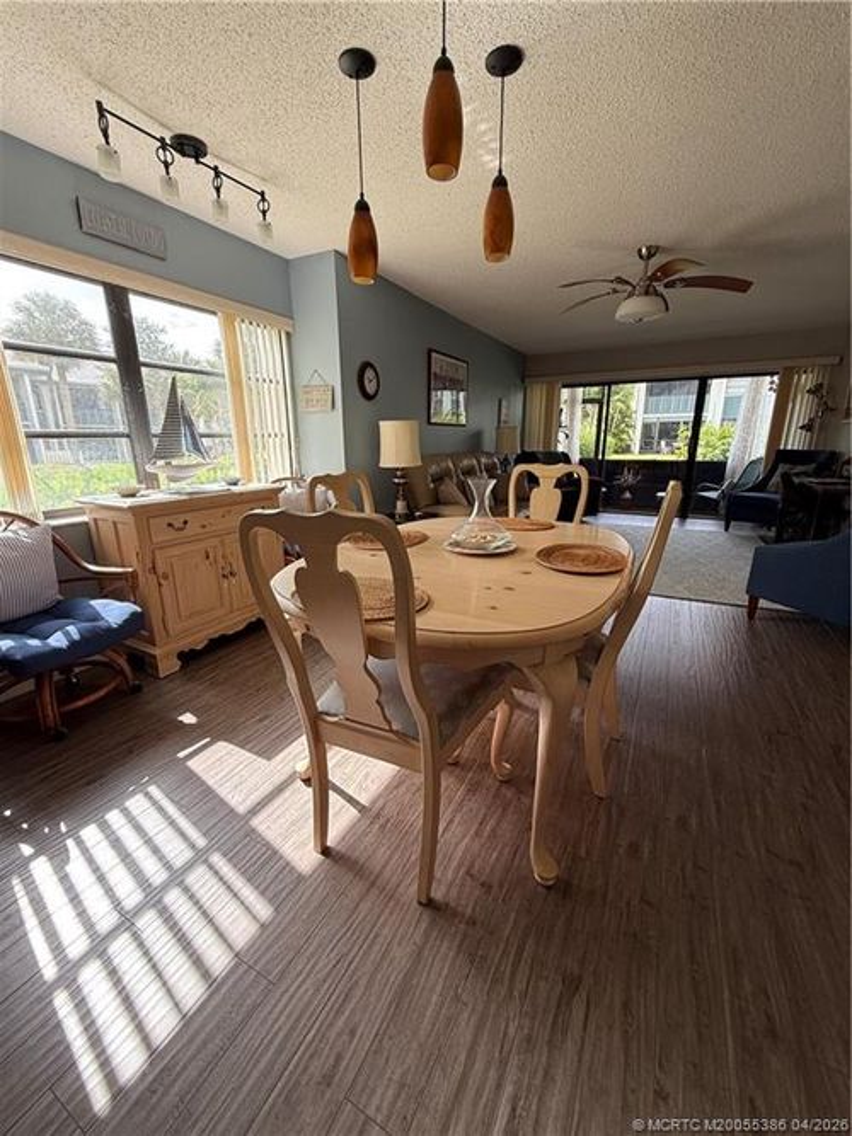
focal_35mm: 14
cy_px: 568
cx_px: 426
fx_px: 460
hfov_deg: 85.7
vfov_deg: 102.1
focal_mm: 2.22
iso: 64
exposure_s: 1/106
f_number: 2.2
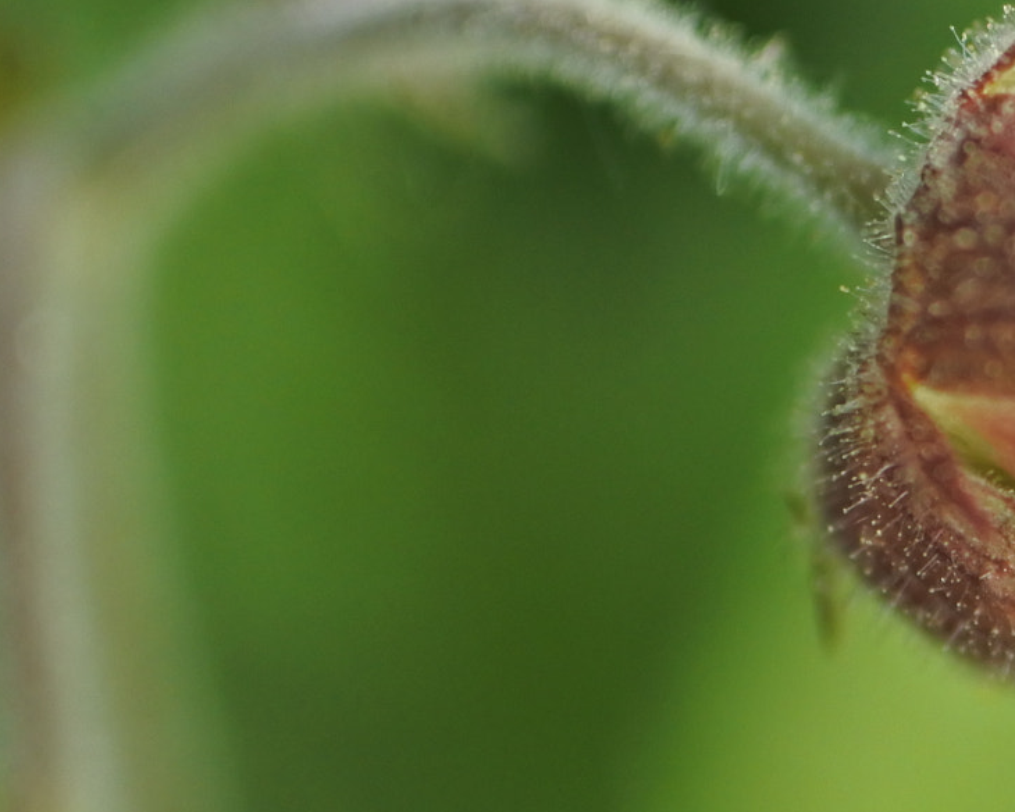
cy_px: 391
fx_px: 3875
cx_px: 1271
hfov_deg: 14.4
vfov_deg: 12.0
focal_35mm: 129
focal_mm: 18.5
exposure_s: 1/1000
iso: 400
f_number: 2
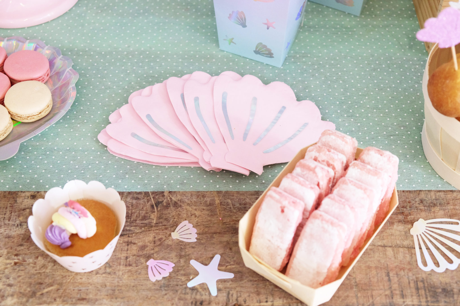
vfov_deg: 25.1
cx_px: 230
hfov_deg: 36.9
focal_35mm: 54
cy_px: 153
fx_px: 690
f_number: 3.6
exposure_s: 1/125
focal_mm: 35.8
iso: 1250
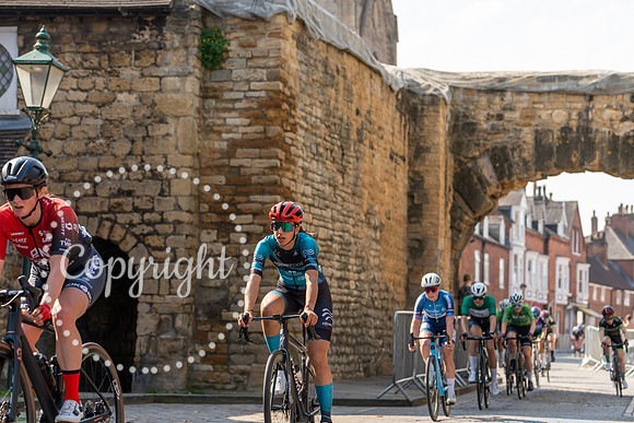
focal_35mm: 100
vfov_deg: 13.7
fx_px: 1761
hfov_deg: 20.4
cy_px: 212
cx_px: 317
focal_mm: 100
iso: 200
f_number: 4.5
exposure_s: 1/1000
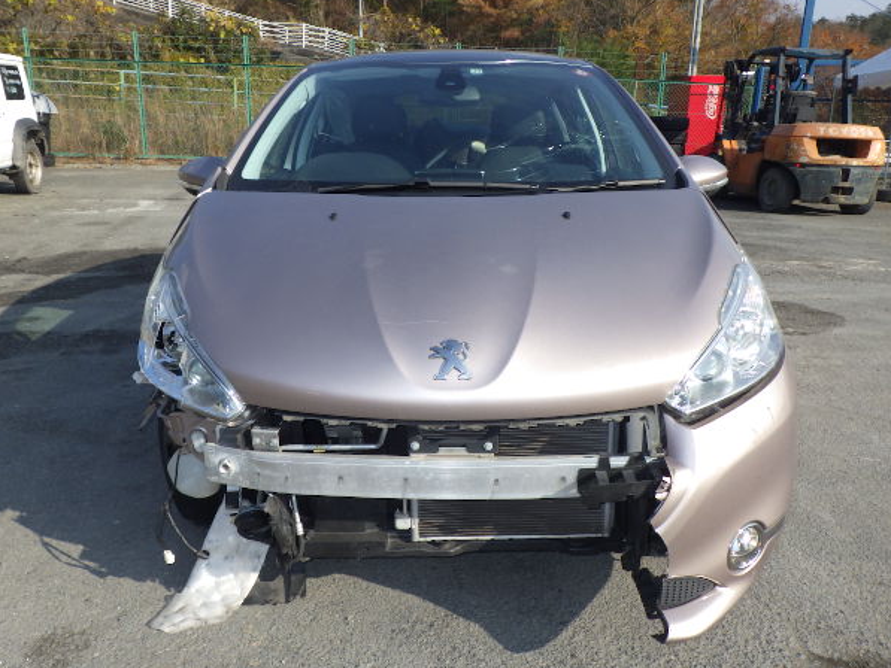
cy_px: 324
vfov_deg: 46.8
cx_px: 427
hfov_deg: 59.9
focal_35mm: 30
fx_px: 772
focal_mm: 5
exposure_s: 1/640
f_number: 4.2
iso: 125
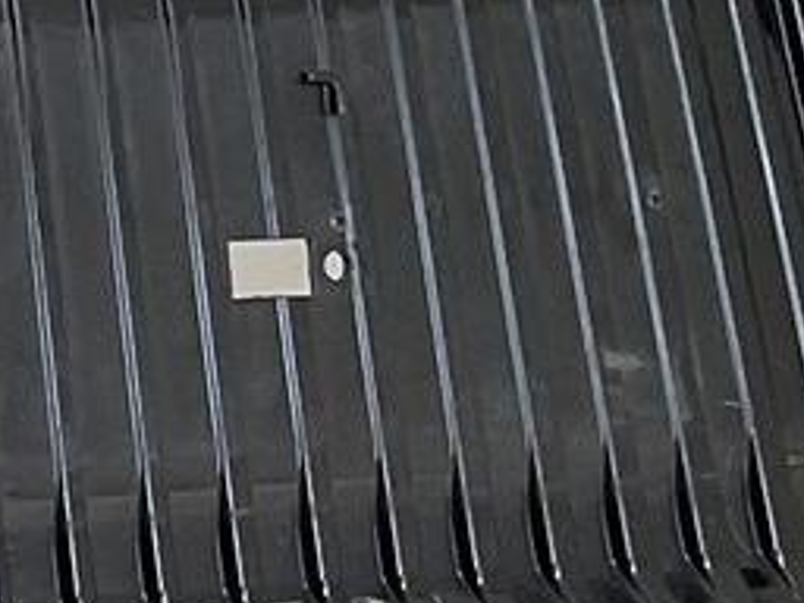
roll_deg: -1.4
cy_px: 82
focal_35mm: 228
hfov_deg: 8.1
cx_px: -1033
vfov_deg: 6.5
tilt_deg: -9.9
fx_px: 5296
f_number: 1.8
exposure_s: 1/194
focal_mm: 3
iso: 16
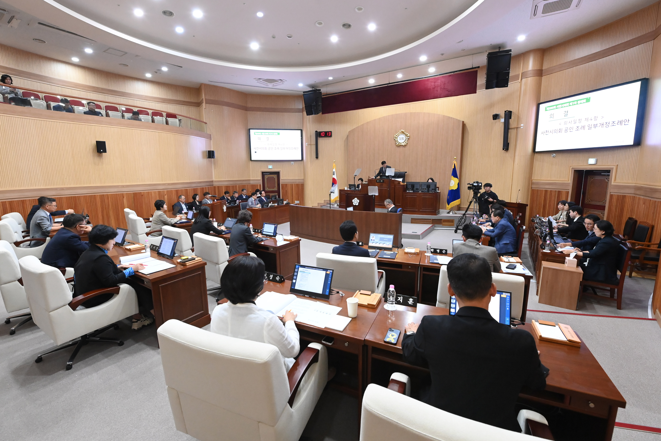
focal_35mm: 14
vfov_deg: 81.2
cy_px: 220
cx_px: 330
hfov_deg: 104.3
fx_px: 257
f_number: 5.6
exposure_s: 1/200
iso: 6400
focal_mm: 14
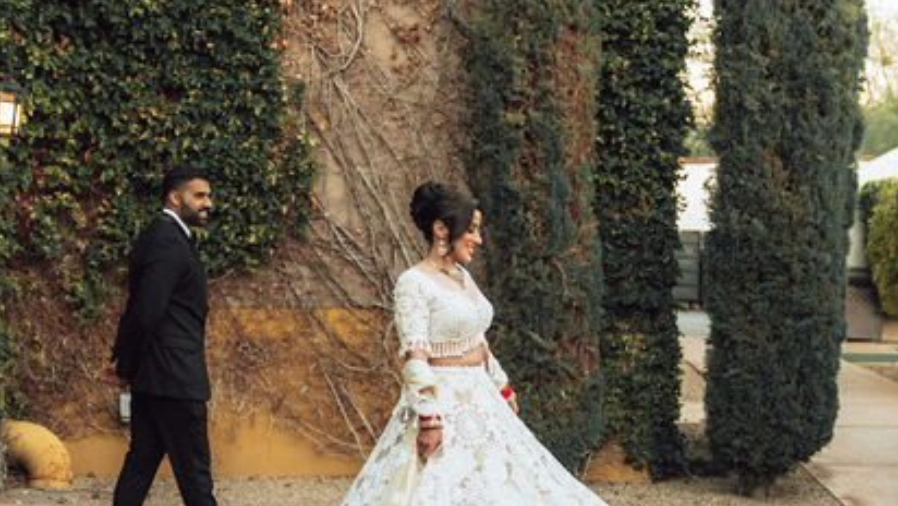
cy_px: 243
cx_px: 364
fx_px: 1667
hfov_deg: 30.1
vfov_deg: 17.2
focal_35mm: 70
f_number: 2.8
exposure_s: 1/250
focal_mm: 38
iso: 1250
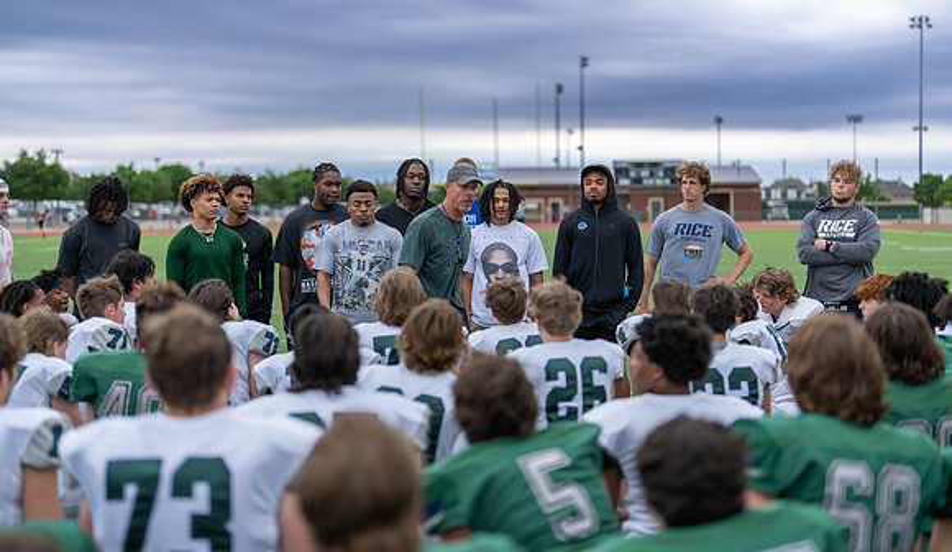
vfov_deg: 22.6
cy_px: 229
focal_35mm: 54
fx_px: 1376
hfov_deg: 38.2
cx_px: 485
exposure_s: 1/1250
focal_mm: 50
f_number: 1.2
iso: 250
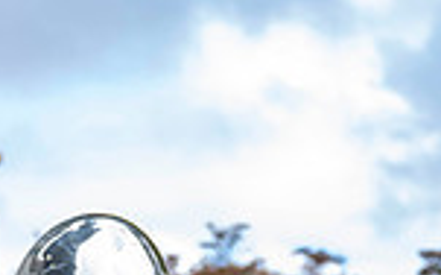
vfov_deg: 5.3
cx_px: 380
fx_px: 2917
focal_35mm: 243
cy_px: 516
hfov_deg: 8.6
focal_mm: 62
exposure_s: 1/1250
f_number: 2.8
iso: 320
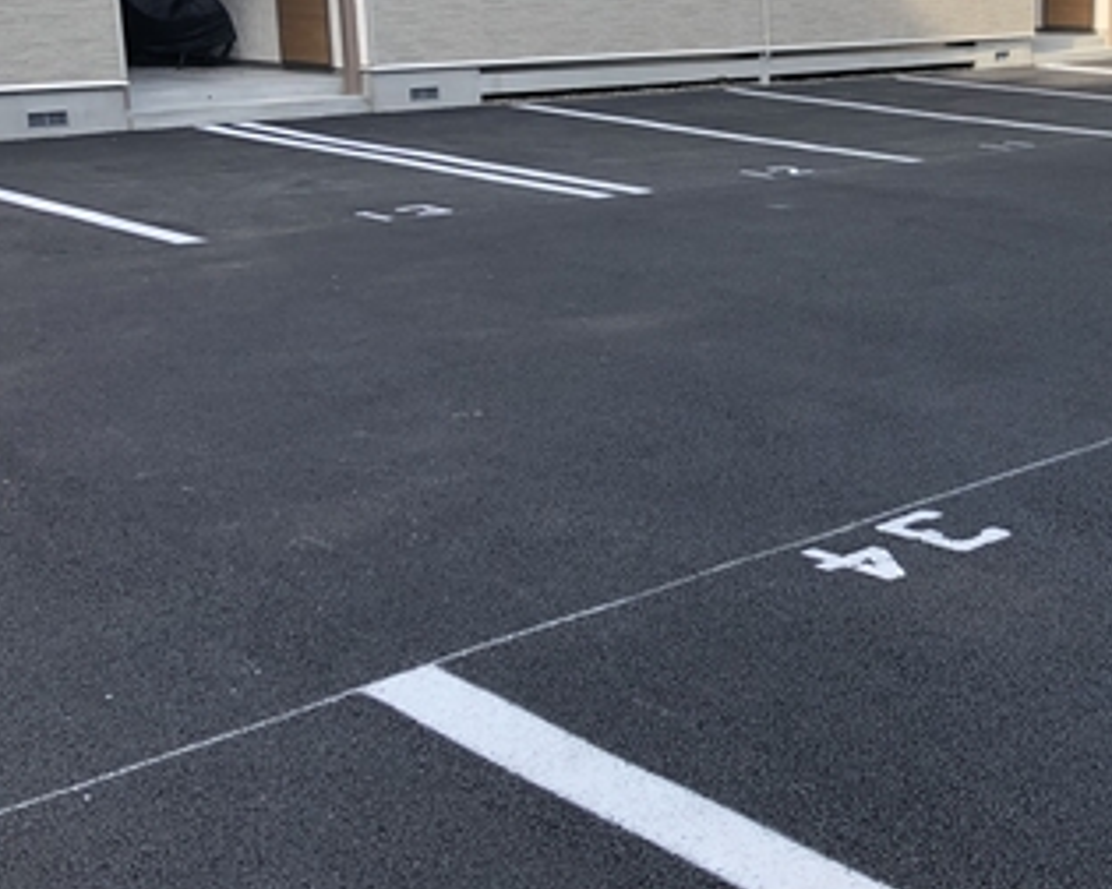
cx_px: 978
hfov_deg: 34.2
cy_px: 318
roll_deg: +1.1
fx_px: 1711
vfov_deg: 29.0
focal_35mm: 52
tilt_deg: -10.1
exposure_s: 1/374
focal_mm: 3.99
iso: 20
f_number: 1.8
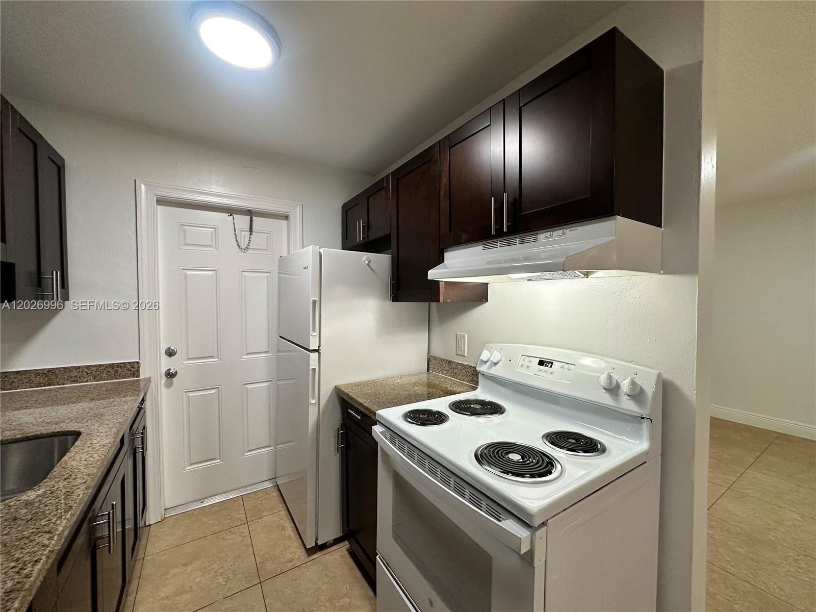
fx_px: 330
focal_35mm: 14
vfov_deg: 85.7
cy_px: 306
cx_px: 408
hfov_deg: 102.1
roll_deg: +0.2
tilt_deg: -0.2
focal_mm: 2.22
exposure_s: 1/120
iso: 200
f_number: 2.2
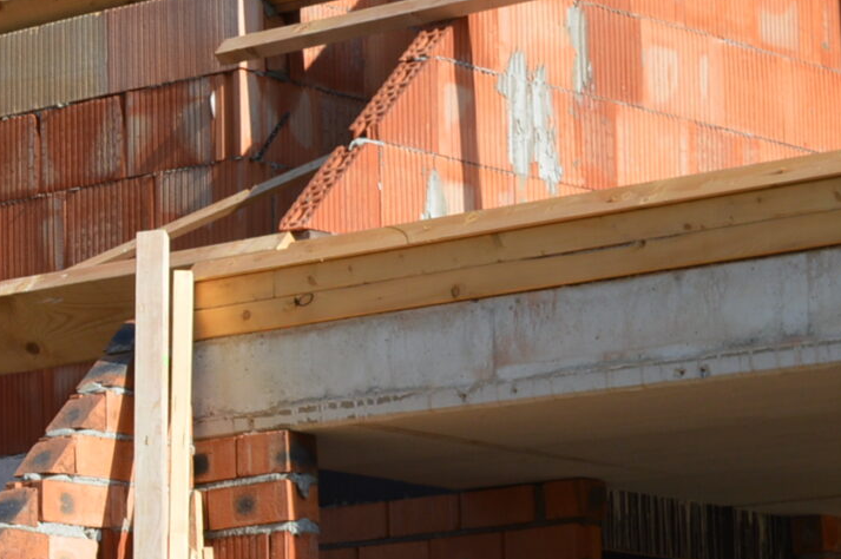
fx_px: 4271
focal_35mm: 183
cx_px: -370
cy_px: 392
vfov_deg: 7.5
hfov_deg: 10.9
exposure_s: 1/250
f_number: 8
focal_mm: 34
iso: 100
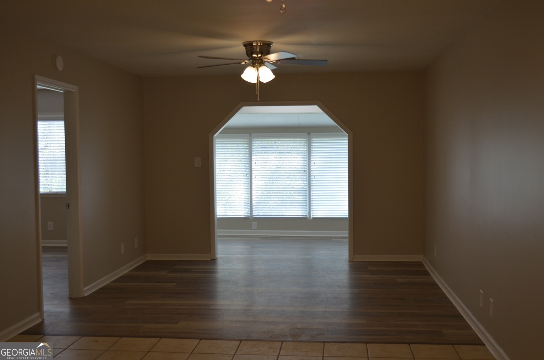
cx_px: 272
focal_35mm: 39
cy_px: 180
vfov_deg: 34.1
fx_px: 588
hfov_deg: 49.6
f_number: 4.2
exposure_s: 1/125
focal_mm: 26
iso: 400
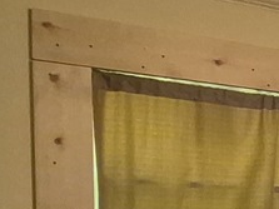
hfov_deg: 17.5
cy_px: 273
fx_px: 677
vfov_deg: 16.6
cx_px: 539
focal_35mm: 84
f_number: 2.2
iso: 1000
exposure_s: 1/60
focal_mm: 1.74
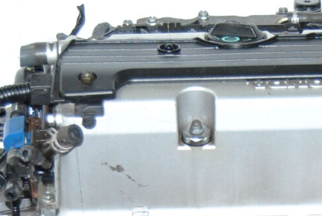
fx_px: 1747
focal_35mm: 195
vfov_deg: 7.0
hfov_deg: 10.5
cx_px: 290
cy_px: 322
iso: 400
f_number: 5
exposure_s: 1/160
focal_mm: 40
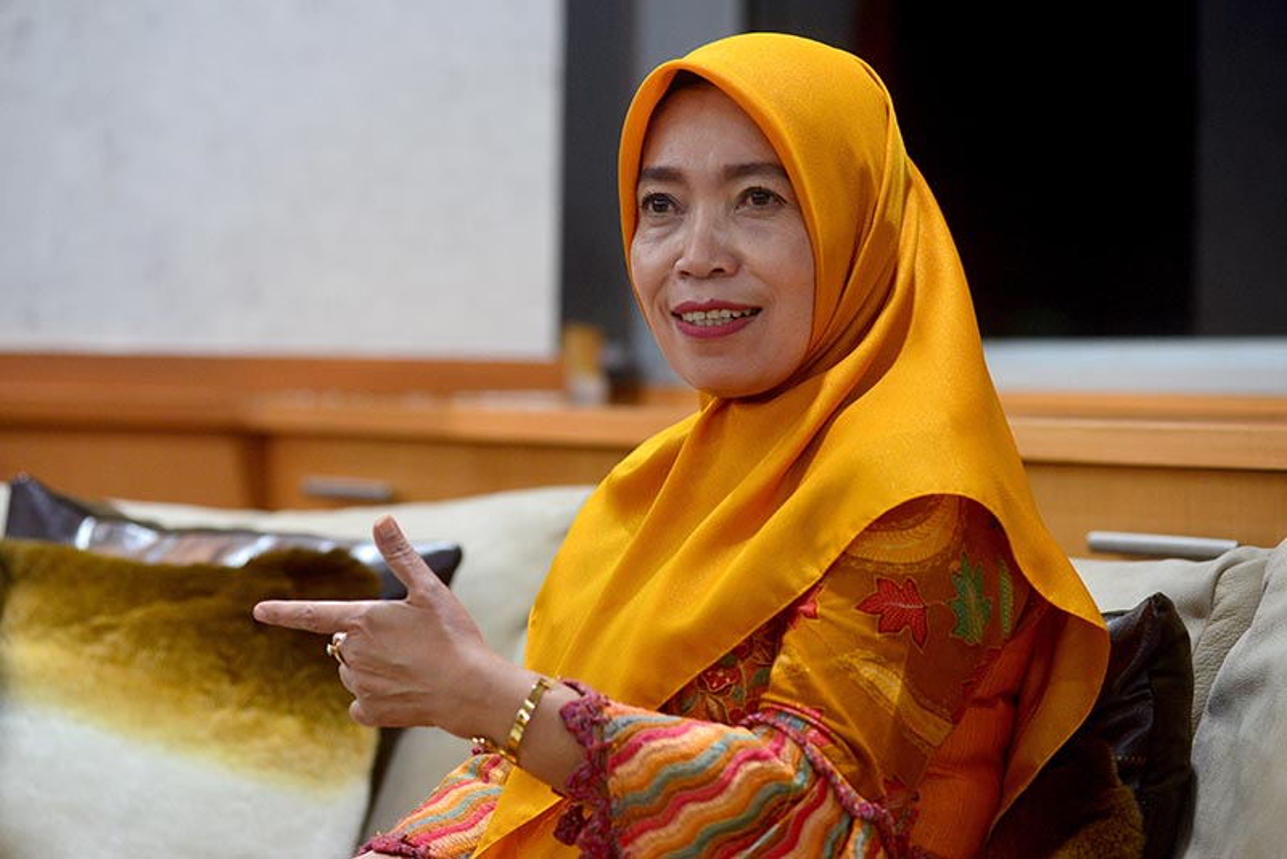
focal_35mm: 120
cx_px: 644
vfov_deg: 11.4
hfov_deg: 17.1
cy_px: 430
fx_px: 4291
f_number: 4.5
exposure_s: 1/100
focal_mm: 120
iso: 2500
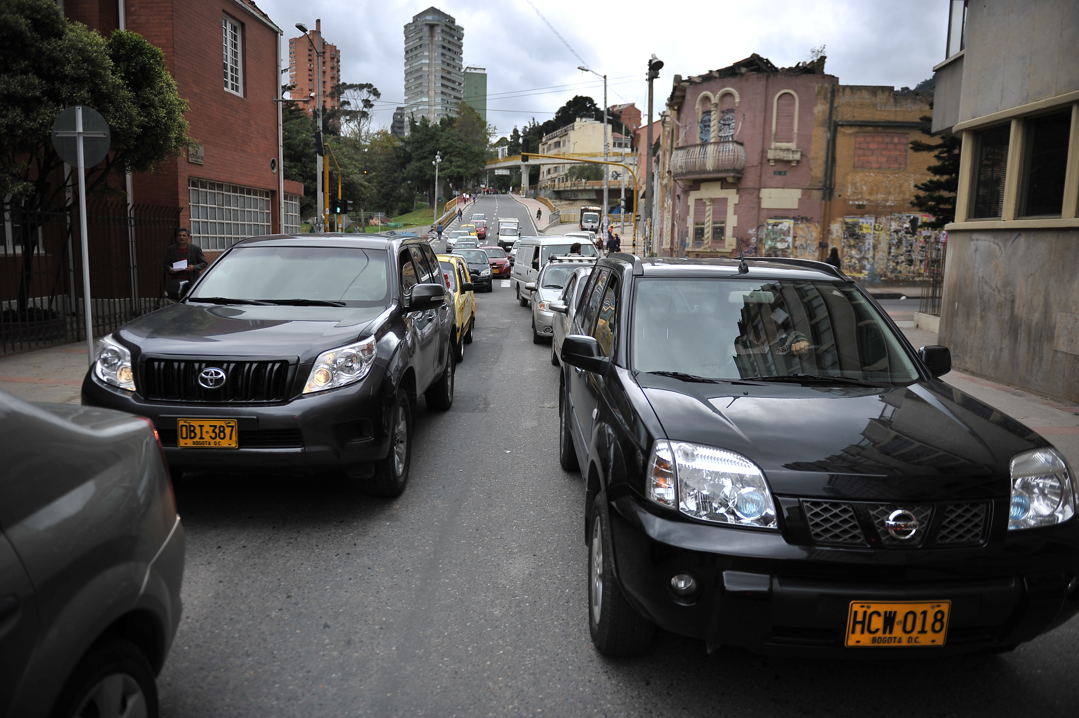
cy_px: 359
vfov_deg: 53.1
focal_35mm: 24
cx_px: 540
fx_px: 719
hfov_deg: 73.8
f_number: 2.8
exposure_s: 1/1250
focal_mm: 24
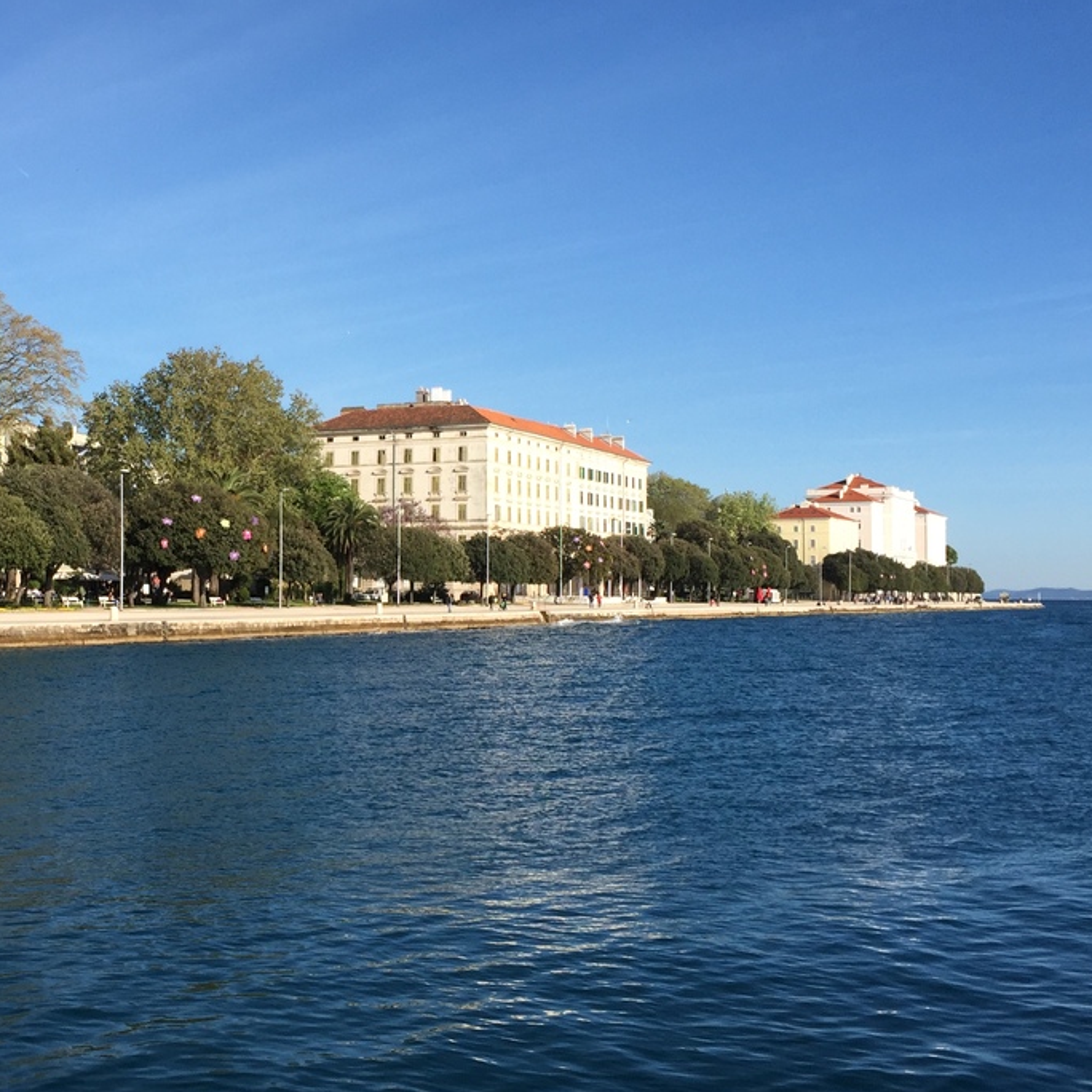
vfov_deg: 37.5
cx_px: 278
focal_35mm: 45
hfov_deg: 36.7
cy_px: 524
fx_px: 1606
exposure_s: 1/2083
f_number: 2.2
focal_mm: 4.15
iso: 32
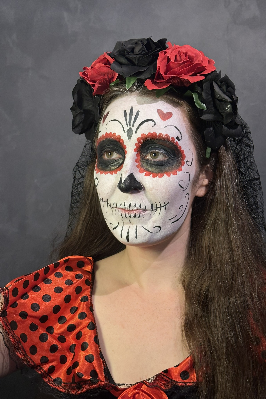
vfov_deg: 39.6
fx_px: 554
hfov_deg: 27.0
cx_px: 147
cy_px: 199
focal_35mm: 50
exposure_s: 1/50
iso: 125
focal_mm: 6.86
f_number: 1.78
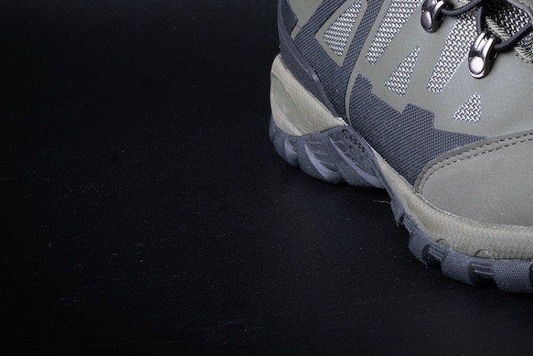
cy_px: -13
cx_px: 571
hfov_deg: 21.6
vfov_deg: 14.9
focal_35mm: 90
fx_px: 1333
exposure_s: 1/8
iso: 250
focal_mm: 35
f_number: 11
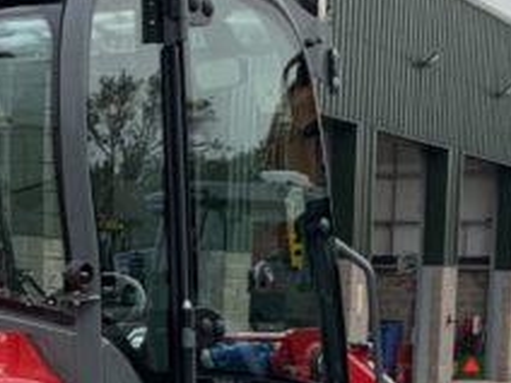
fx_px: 2067
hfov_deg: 14.0
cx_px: 96
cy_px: 520
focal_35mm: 140
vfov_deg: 10.3
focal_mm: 3
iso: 16
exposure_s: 1/122
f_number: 1.8
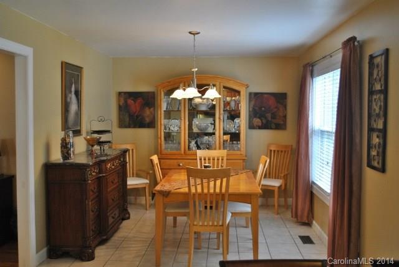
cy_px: 134
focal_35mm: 36
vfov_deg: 36.9
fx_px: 399
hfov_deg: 53.1
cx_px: 200
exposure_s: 1/30
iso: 320
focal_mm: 24
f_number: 4
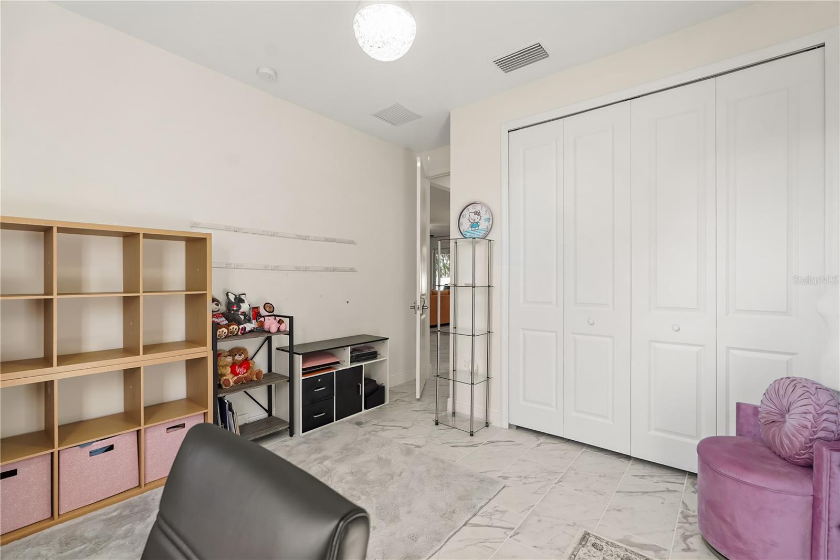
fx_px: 373
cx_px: 420
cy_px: 280
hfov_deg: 96.7
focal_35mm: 16
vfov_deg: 73.7
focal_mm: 16
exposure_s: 1/30
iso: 250
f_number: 5
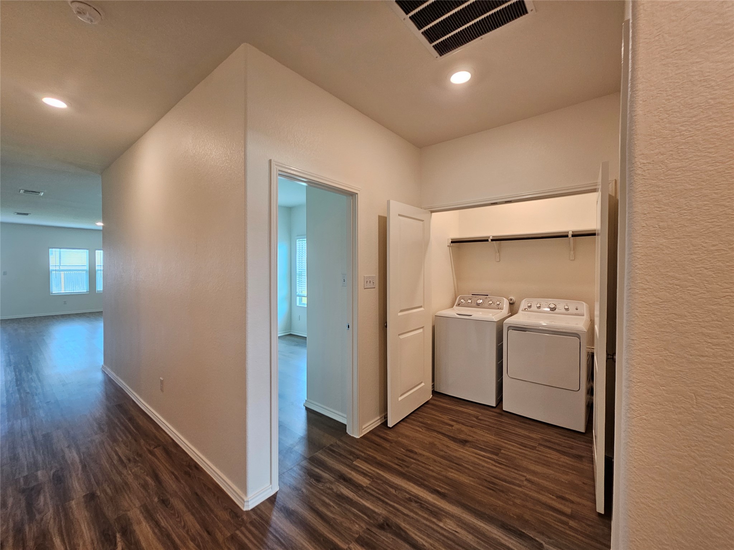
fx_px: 276
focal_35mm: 13
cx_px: 367
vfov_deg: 89.9
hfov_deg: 106.2
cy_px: 275
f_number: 2.2
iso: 125
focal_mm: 2.2
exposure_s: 1/60
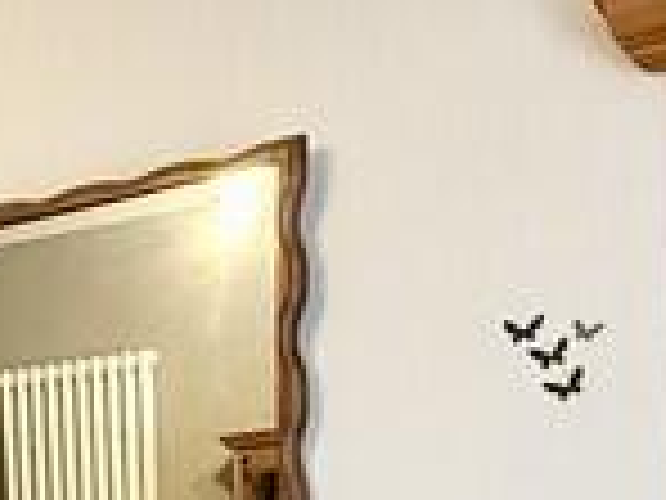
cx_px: -608
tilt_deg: -0.8
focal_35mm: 97
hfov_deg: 16.3
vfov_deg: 13.8
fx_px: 1866
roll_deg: -0.8
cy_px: 860
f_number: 2.2
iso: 320
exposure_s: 1/50
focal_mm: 2.22
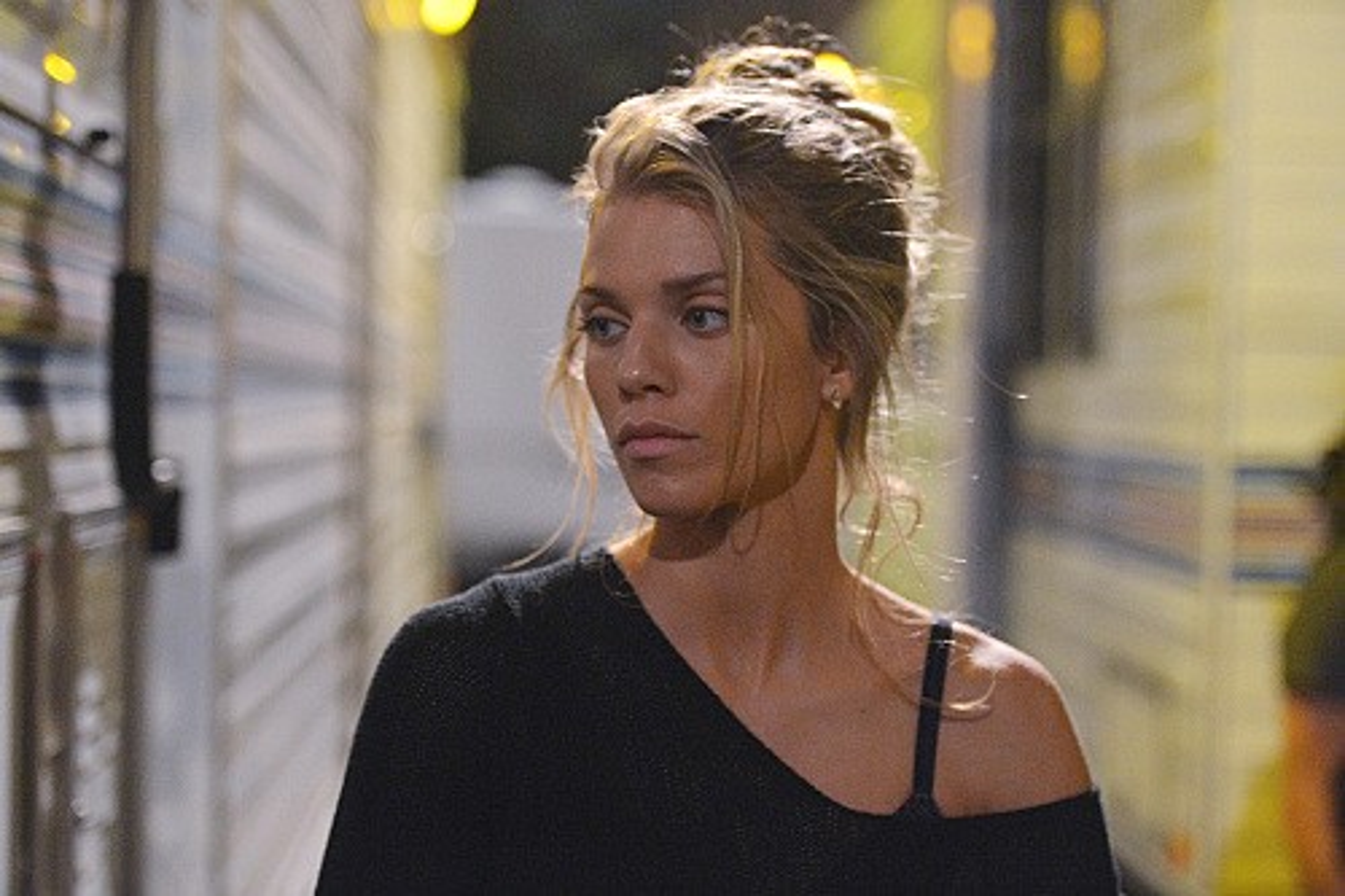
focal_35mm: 82
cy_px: 448
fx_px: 3062
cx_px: 672
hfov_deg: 24.8
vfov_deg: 16.6
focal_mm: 82
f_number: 2.8
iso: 8000
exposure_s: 1/100
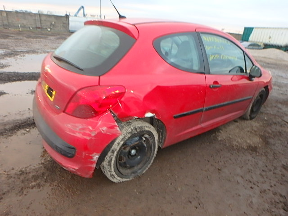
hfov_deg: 79.0
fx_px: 175
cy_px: 108
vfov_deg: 63.4
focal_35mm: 21
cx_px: 144
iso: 400
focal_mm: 3.7
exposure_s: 1/30
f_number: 3.5
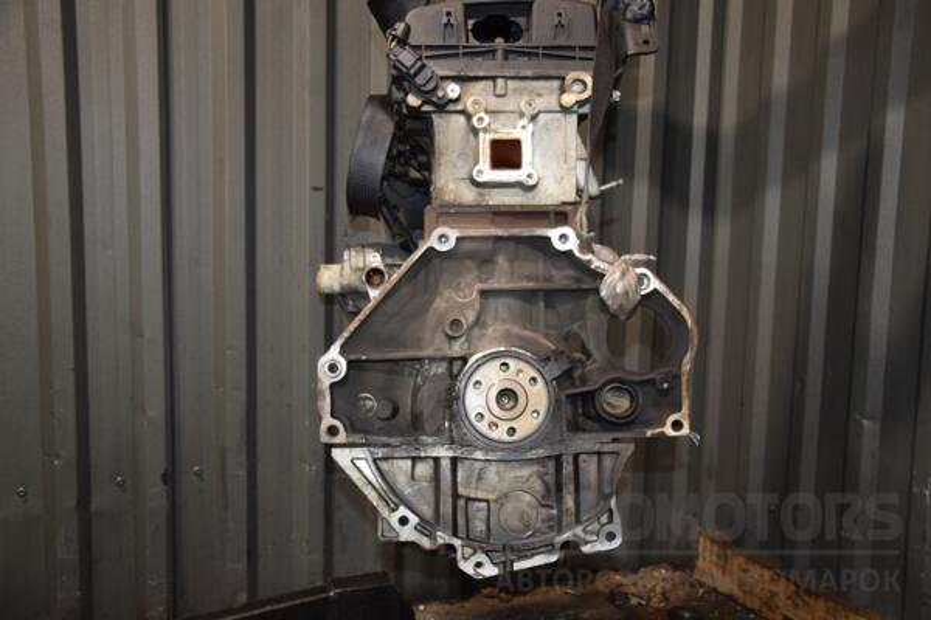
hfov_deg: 51.3
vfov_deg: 35.5
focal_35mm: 38
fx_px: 970
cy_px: 310
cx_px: 466
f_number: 5
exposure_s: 1/60
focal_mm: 25
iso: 800
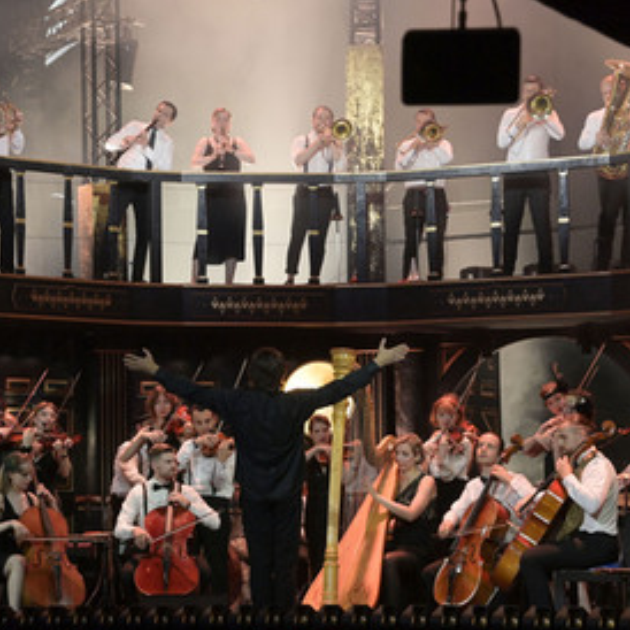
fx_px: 2883
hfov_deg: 12.5
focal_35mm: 140
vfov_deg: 12.5
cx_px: 199
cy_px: 324
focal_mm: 100
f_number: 6.3
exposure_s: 1/320
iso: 8000
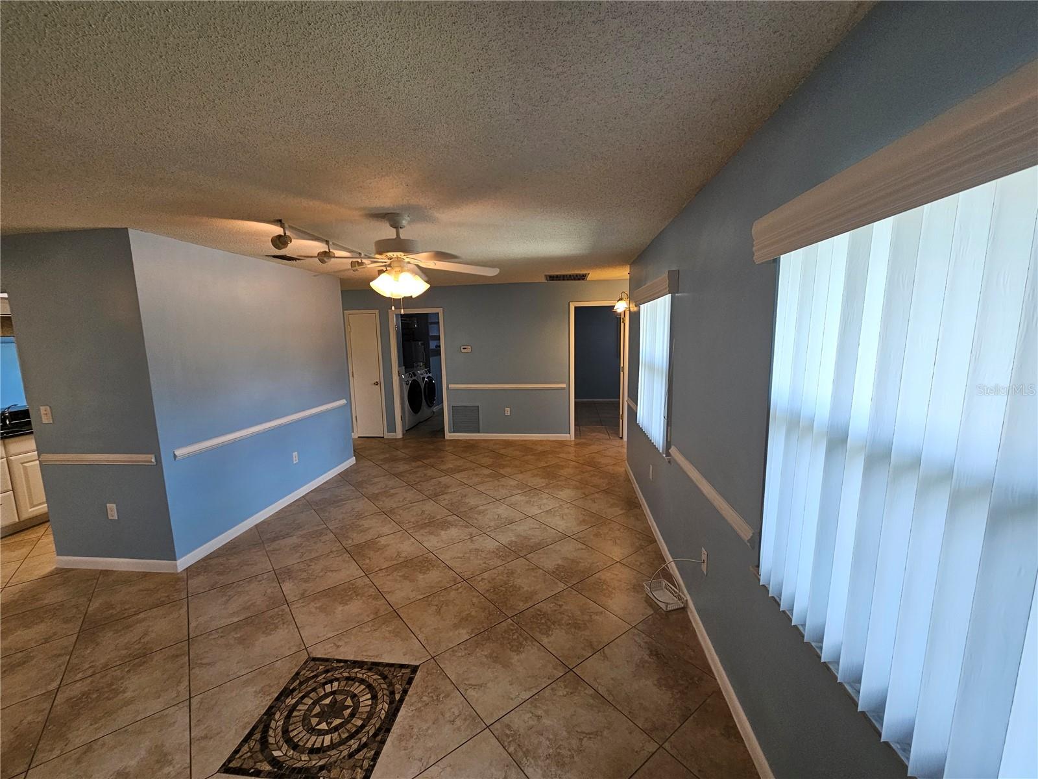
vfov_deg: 89.9
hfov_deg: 106.2
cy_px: 390
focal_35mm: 13
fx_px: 390
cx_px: 519
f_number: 2.2
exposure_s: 1/120
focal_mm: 2.2
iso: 80
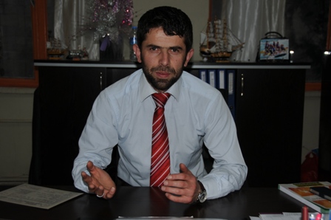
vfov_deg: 26.4
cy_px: 110
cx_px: 166
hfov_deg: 38.9
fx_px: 469
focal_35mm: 51
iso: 200
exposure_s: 1/60
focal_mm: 34
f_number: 4.2
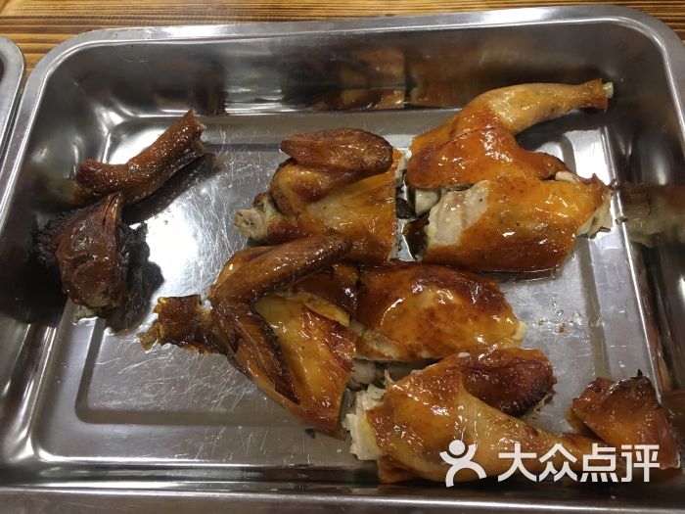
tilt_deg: -62.5
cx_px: 342
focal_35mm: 29
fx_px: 574
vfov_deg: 48.2
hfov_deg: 61.7
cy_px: 257
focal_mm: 4.15
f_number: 2.2
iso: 200
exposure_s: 1/33
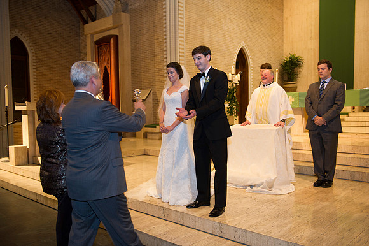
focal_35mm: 34
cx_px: 184
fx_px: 348
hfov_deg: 55.8
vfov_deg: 38.8
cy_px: 123
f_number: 2.8
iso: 1600
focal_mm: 34
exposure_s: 1/60
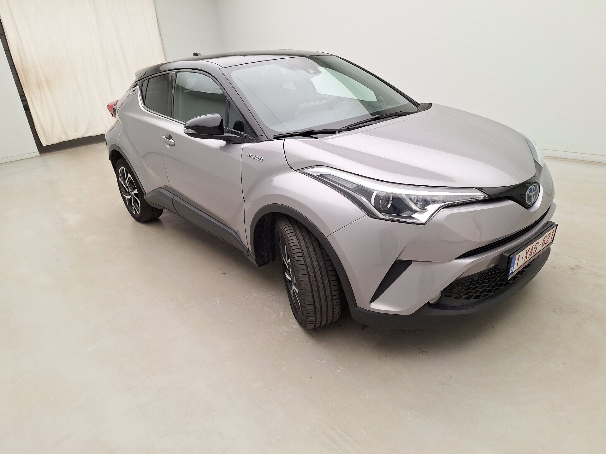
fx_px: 403
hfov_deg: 73.9
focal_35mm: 23
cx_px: 303
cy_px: 227
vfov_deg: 58.9
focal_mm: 5.54
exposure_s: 1/100
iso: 50
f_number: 1.8
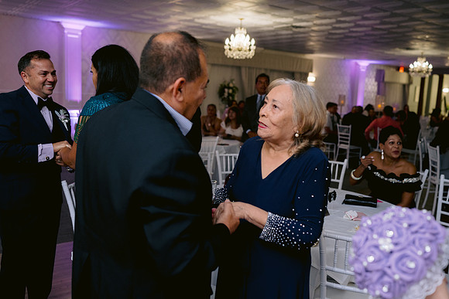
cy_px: 150
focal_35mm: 35
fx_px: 437
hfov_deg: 54.4
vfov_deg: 37.9
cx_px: 224
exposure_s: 1/100
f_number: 2.8
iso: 800
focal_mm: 35
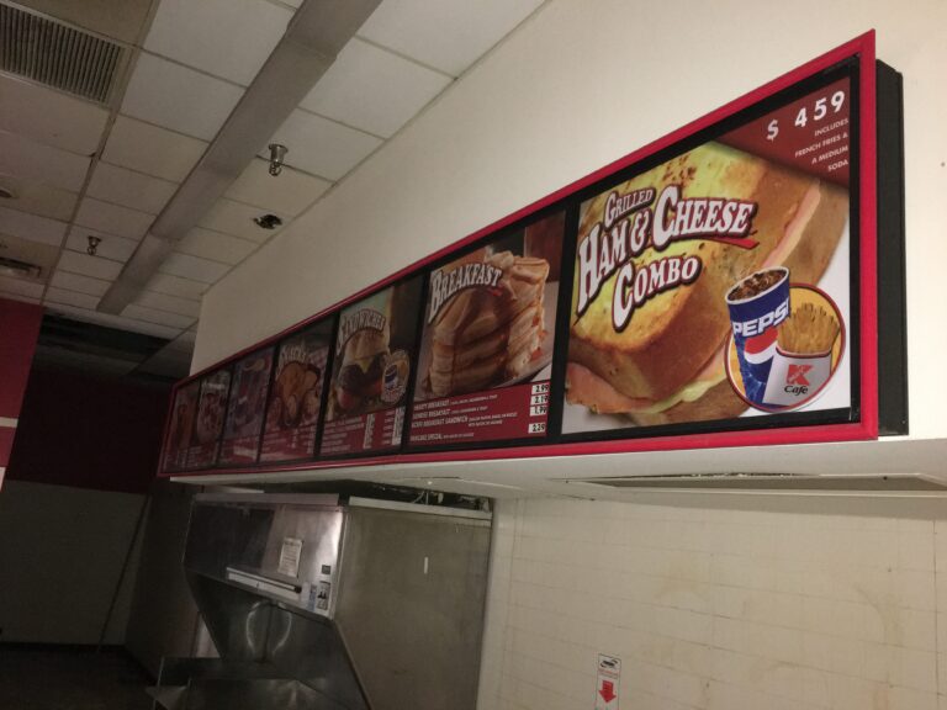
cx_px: 474
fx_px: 793
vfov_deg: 48.2
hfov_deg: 61.7
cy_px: 355
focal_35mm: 29
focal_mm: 4.15
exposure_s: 1/16
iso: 400
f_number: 2.2
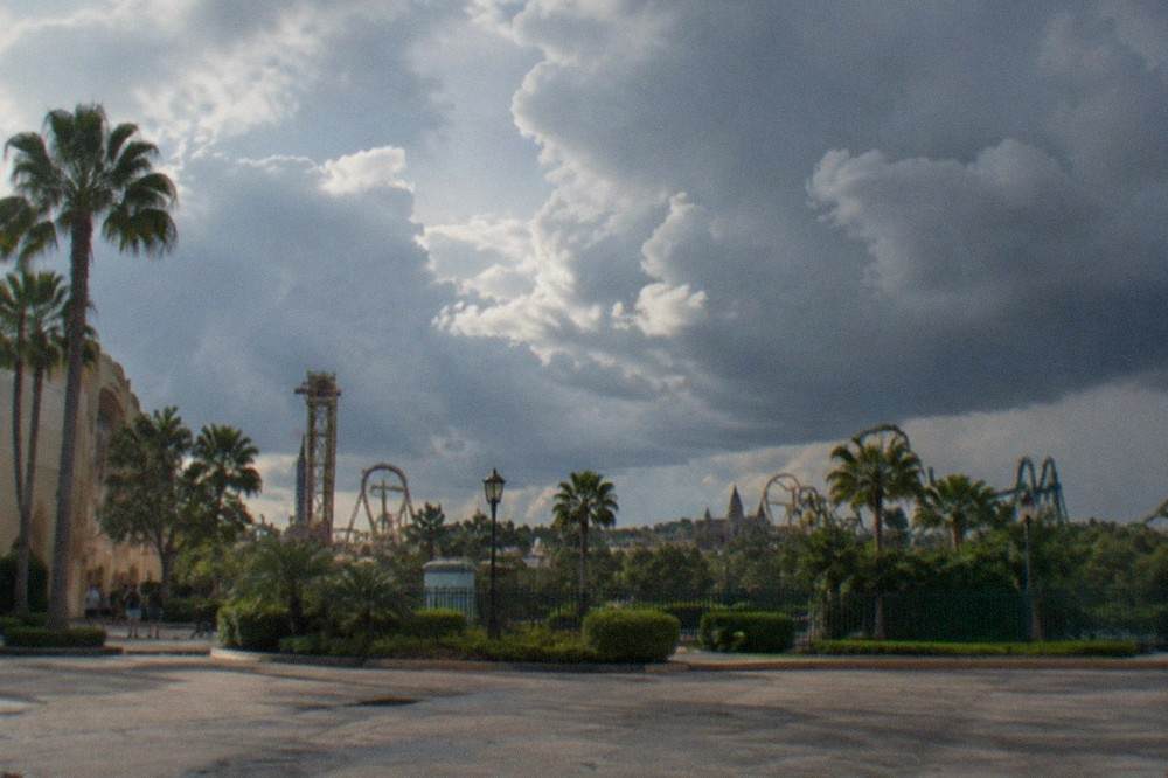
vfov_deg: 37.8
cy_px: 389
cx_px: 584
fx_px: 1135
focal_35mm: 35
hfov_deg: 54.5
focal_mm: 35
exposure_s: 1/320
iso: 200
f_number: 5.6
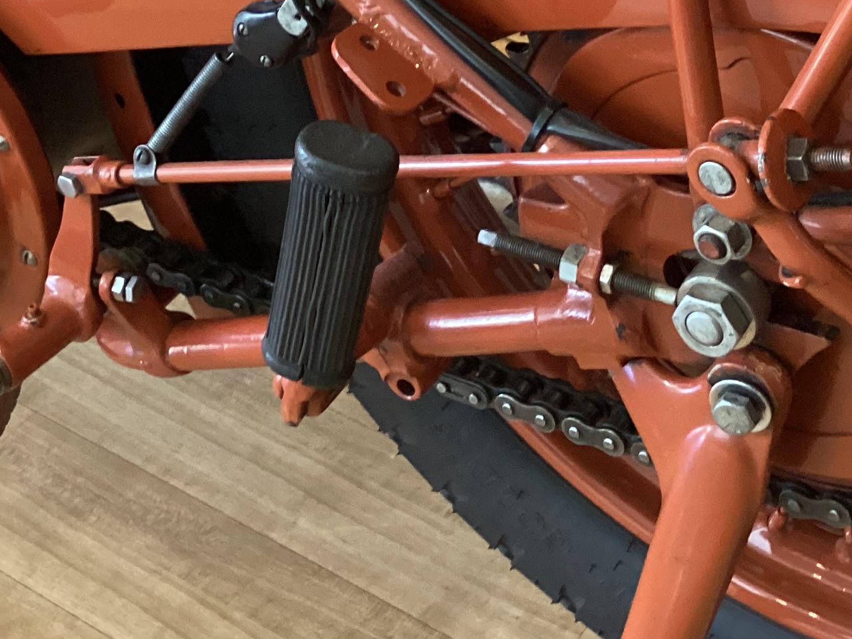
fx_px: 1846
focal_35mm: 75
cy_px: -87
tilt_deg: -31.0
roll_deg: +1.6
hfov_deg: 26.0
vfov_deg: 18.8
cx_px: 467
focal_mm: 3.3
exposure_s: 1/30
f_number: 2.4
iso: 400
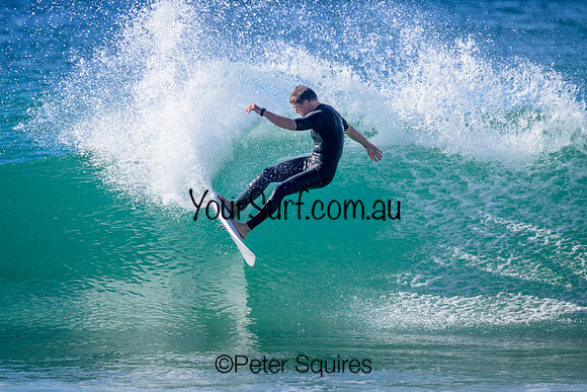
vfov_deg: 1.6
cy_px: 180
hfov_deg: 2.4
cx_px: 269
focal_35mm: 866
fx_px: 14118
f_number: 11
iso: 640
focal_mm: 800
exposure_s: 1/800
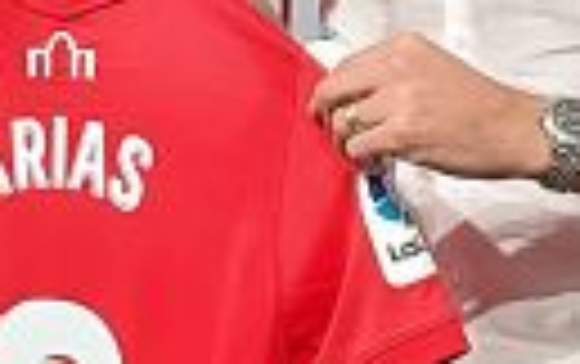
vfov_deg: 9.5
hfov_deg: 15.1
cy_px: 240
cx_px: 310
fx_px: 2184
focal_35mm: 138
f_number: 1.8
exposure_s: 1/50
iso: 80
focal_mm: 4.6
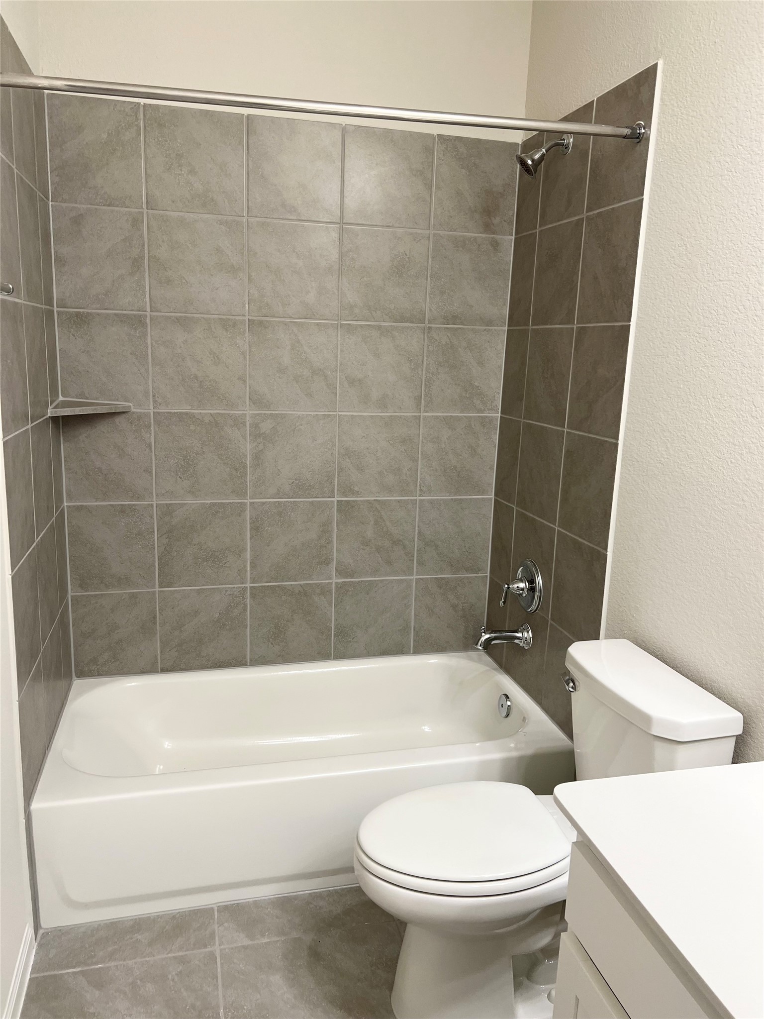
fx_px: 765
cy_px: 510
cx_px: 382
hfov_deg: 53.1
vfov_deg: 67.3
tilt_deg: -11.1
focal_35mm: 26
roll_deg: -1.0
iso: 80
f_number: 1.5
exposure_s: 1/120
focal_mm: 5.7
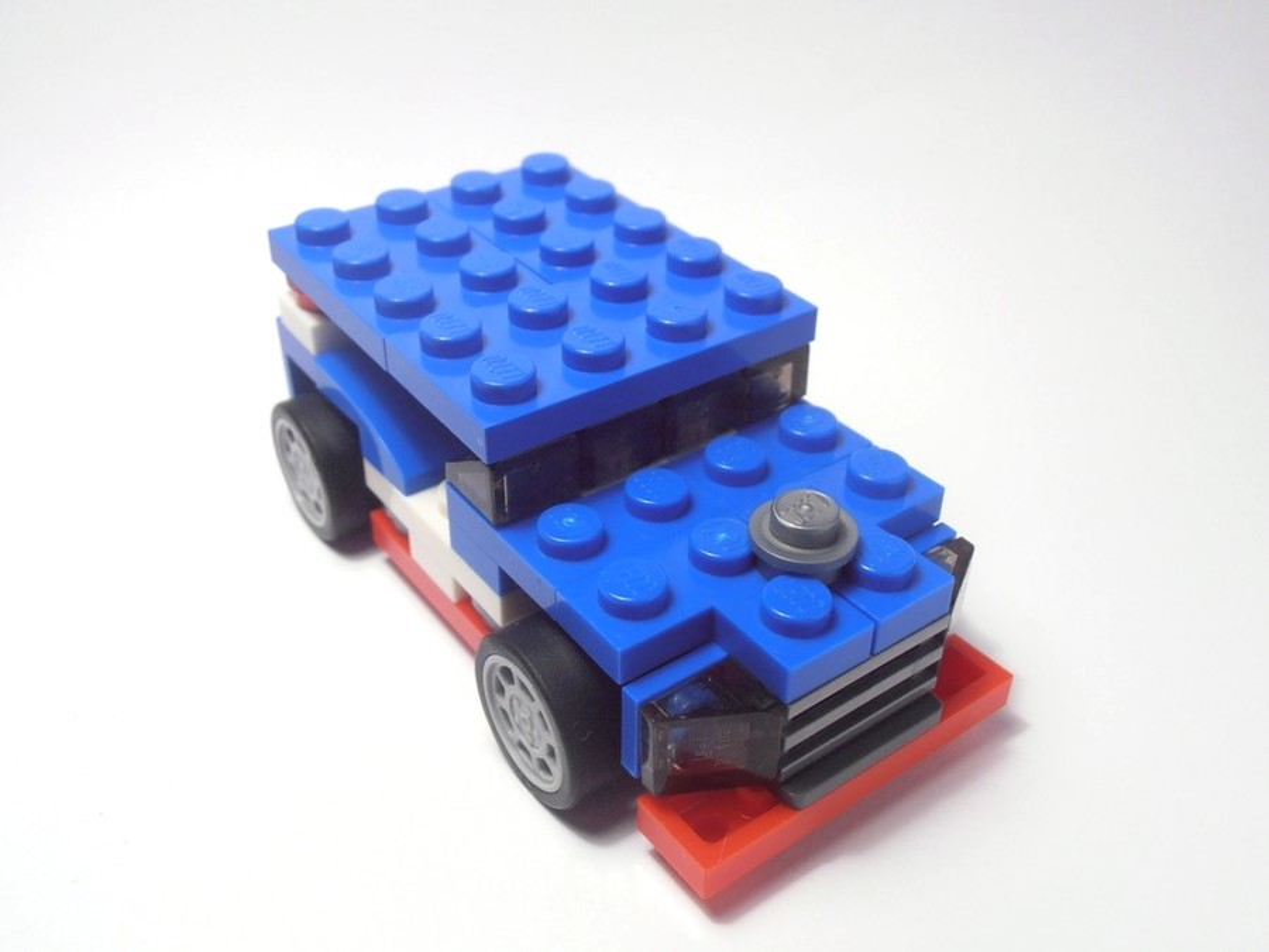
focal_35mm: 37
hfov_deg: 50.1
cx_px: 634
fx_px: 1356
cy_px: 476
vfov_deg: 38.7
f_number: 3.9
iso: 80
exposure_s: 1/60
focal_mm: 6.61
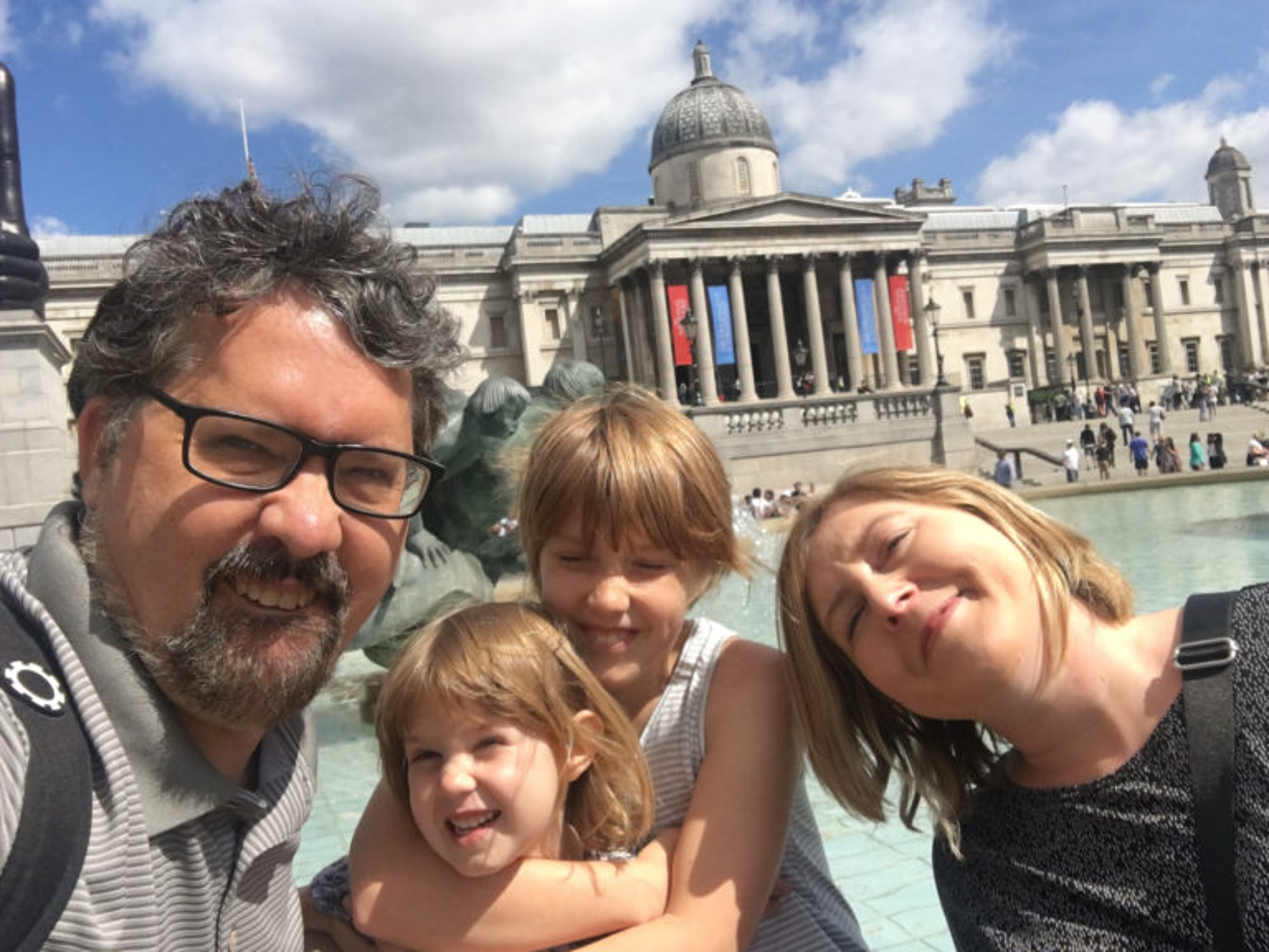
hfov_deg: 58.4
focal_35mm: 31
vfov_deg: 45.4
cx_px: 634
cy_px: 476
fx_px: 1136
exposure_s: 1/1748
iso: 32
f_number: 2.2
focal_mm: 2.65
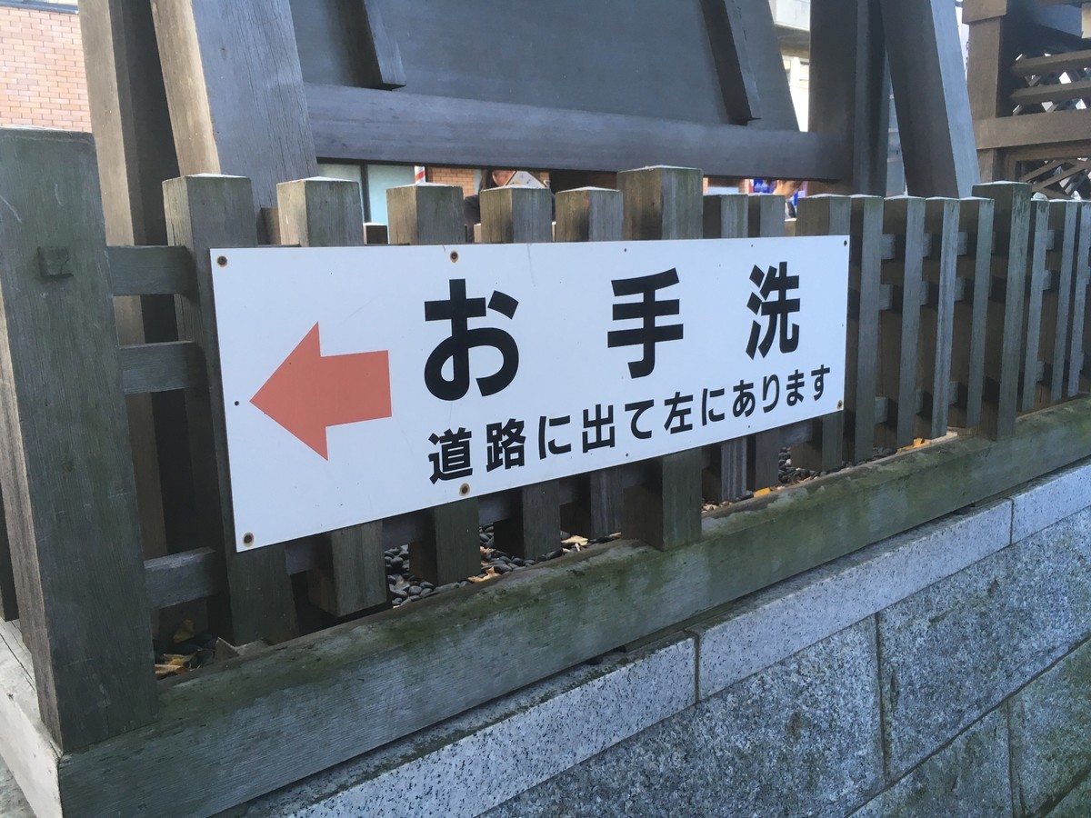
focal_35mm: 29
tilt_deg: -11.2
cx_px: 546
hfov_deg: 61.7
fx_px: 914
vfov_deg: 48.2
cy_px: 409
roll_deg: +3.2
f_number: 2.2
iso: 25
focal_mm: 4.15
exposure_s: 1/40
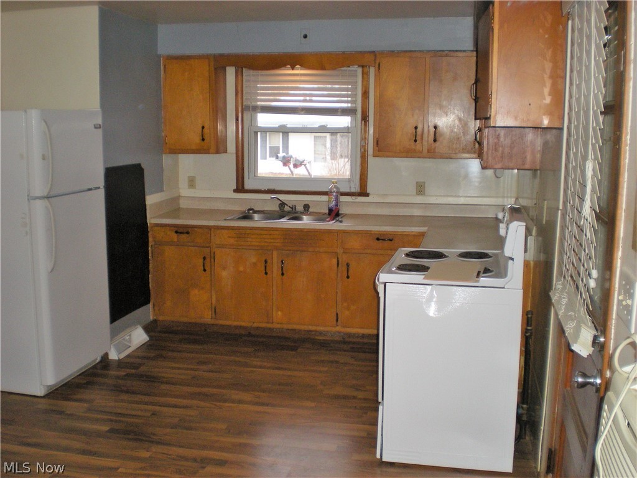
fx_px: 699
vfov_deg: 37.7
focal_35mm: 38
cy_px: 239
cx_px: 318
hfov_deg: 49.0
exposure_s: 1/60
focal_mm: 6.3
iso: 173
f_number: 3.1
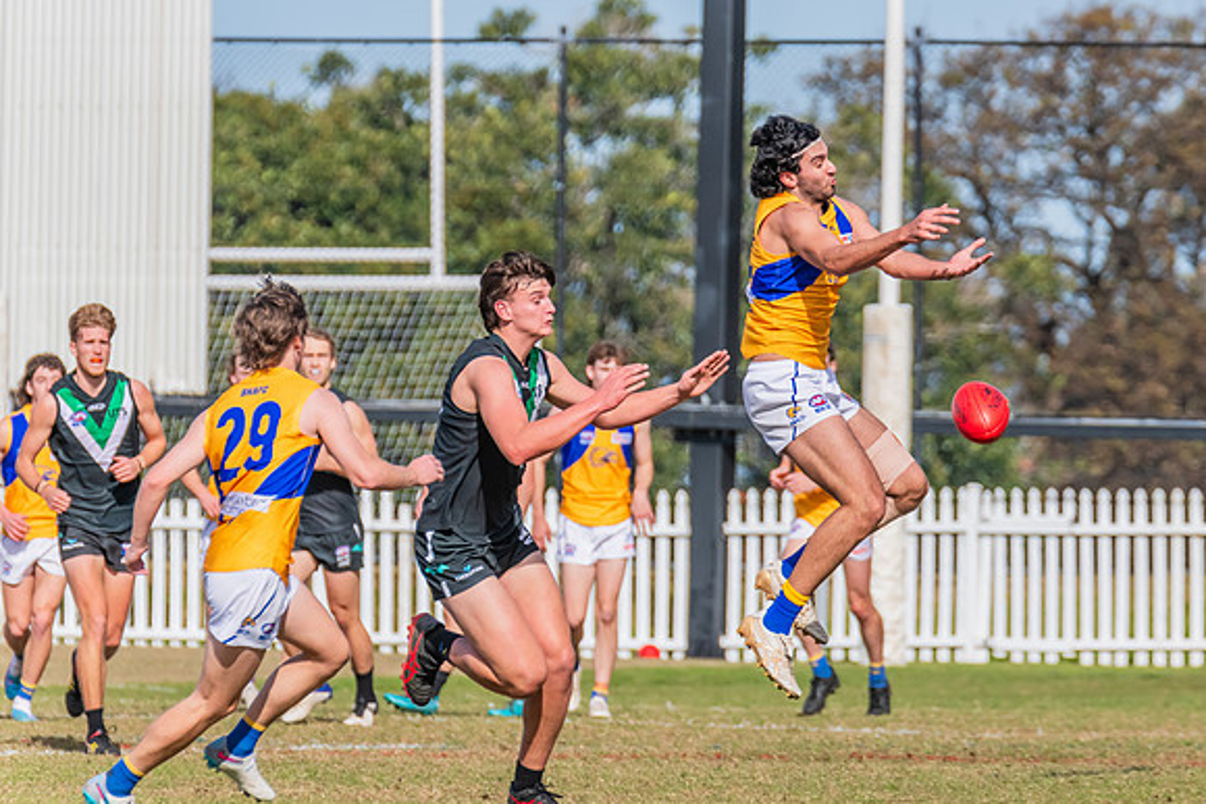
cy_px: 302
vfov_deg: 2.4
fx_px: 19235
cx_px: 753
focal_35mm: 574
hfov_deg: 3.6
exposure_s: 1/2000
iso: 800
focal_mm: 460
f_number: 10
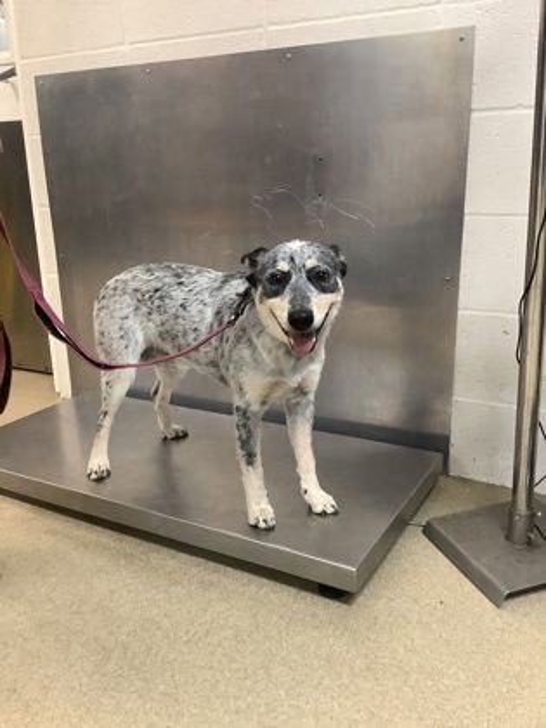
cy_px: 364
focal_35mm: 31
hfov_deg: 45.4
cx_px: 273
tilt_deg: -17.4
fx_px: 652
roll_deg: +0.9
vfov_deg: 58.4
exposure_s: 1/60
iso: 320
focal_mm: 3.3
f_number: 2.4
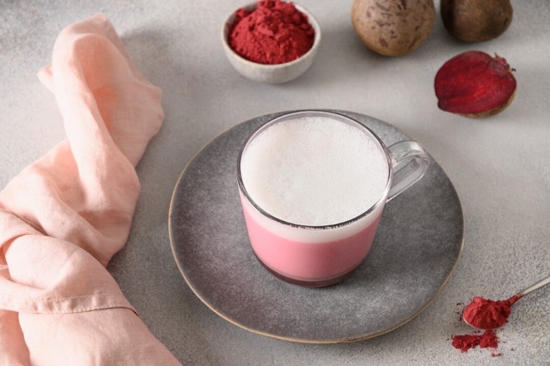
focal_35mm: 78
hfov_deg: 26.0
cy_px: 183
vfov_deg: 17.5
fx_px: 1192
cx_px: 275
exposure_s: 1/160
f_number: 5.6
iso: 100
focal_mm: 52
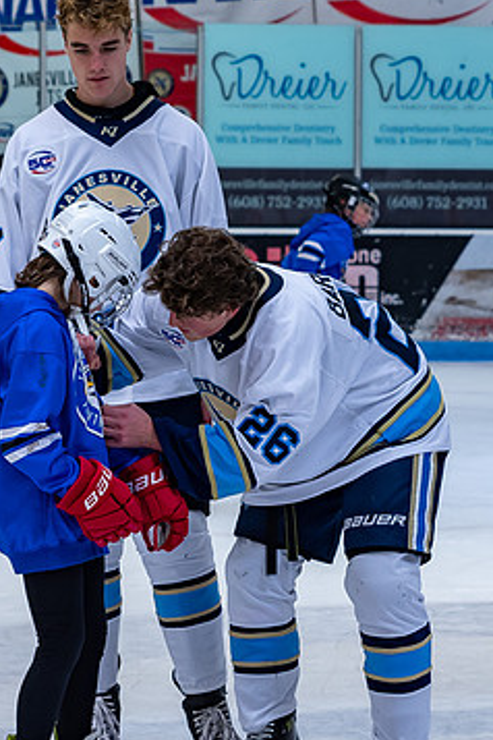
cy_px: 376
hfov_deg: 7.3
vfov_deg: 10.9
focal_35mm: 189
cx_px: 238
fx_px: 3882
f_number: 4
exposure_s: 1/250
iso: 400
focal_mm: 62
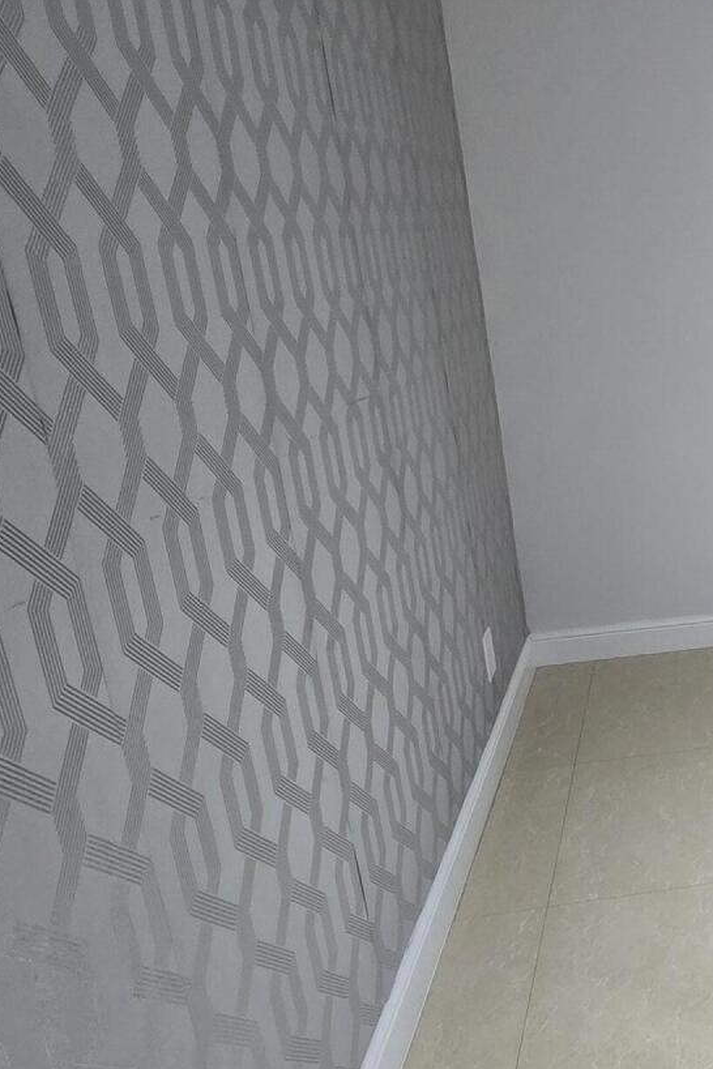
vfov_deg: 57.2
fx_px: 980
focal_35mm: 33
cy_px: 497
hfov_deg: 32.5
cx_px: 868
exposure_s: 1/60
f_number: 2.2
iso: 160
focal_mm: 2.2
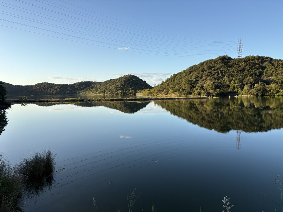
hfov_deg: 67.3
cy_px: 106
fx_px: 213
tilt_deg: -3.1
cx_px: 142
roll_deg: +0.7
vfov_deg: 53.1
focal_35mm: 26
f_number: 1.6
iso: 50
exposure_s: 1/1311
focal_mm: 5.96
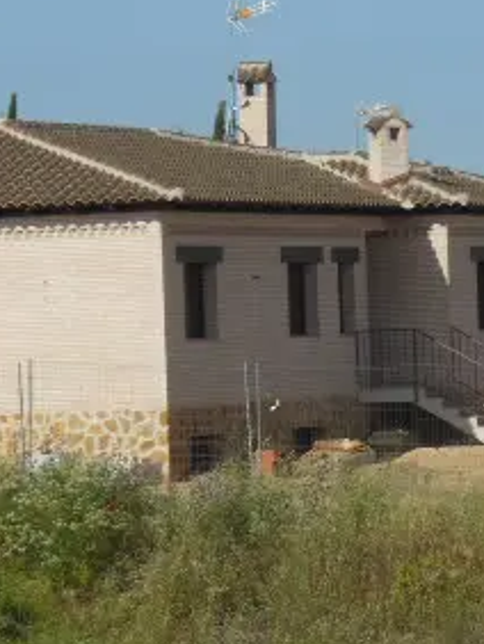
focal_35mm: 324
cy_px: 256
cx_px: 226
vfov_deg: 6.1
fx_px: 6031
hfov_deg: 4.6
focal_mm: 25.5
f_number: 5.8
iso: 125
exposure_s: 1/800
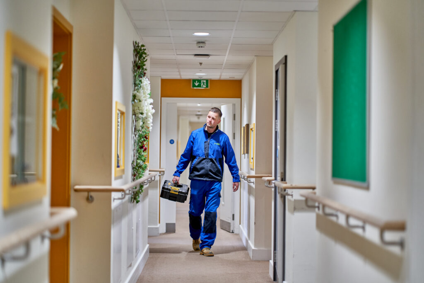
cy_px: 142
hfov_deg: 23.9
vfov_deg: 16.1
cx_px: 212
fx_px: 1001
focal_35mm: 85
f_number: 1.8
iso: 1000
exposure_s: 1/250
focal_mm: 85
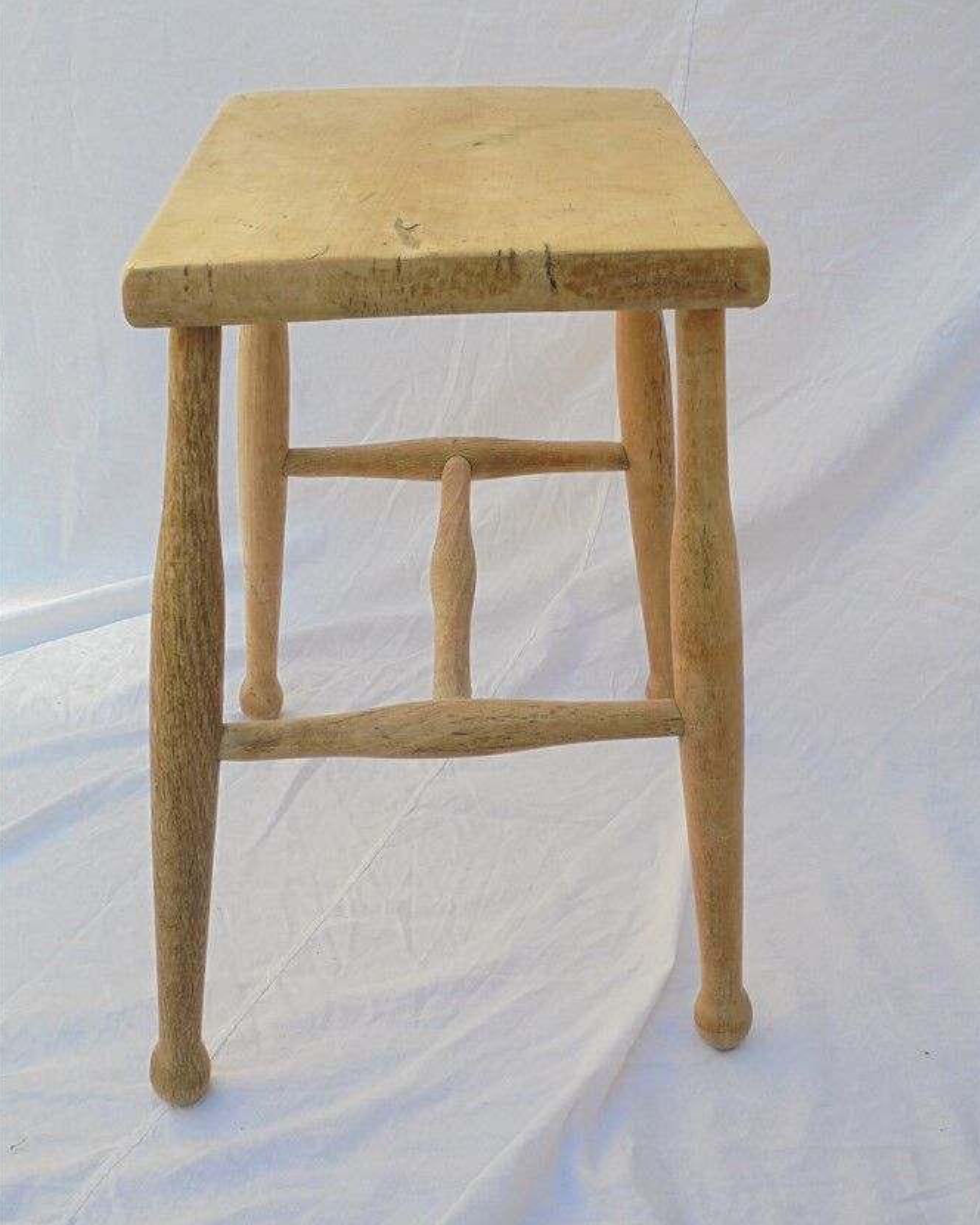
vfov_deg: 50.3
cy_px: 615
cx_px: 492
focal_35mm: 36
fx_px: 1305
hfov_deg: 41.2
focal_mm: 6.1
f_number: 4
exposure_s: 1/250
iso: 100
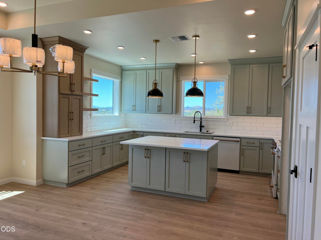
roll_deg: -1.1
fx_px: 241
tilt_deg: -0.9
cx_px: 160
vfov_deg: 53.1
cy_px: 120
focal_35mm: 26
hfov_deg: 67.3
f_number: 1.5
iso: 50
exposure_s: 1/341
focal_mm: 5.7
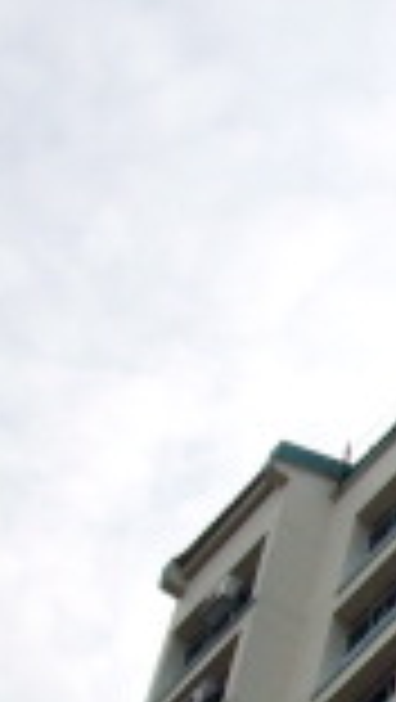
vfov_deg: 14.9
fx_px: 2645
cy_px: 662
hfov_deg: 8.1
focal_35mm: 142
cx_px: 846
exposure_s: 1/200
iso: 80
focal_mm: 6.2
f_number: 2.8
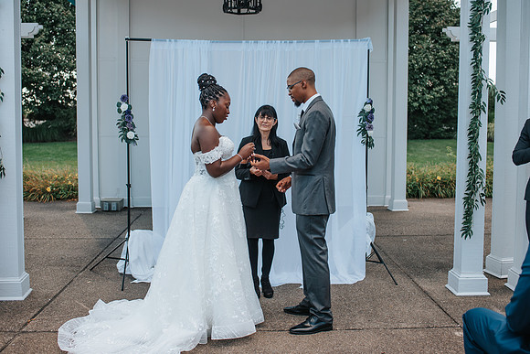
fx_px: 602
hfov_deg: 47.5
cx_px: 265
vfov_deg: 32.7
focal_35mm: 41
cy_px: 149
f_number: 2.8
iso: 100
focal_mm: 35
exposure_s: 1/640
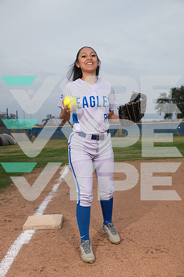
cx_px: 92
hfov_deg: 28.1
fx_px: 368
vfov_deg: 41.1
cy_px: 138
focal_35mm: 48
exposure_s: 1/400
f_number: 6.3
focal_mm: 48
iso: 200
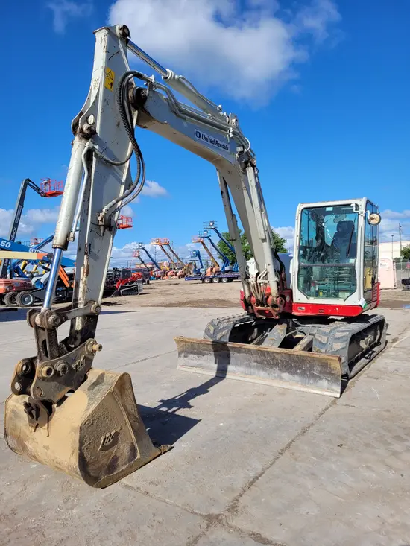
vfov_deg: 67.3
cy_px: 273
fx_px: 410
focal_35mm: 26
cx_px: 205
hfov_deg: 53.1
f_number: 1.8
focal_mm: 5.4
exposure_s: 1/2874
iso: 40
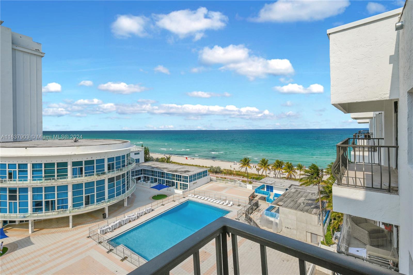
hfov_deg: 95.0
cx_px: 206
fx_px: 189
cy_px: 138
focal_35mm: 16
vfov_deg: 72.1
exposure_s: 1/400
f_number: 10
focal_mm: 16.5
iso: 100
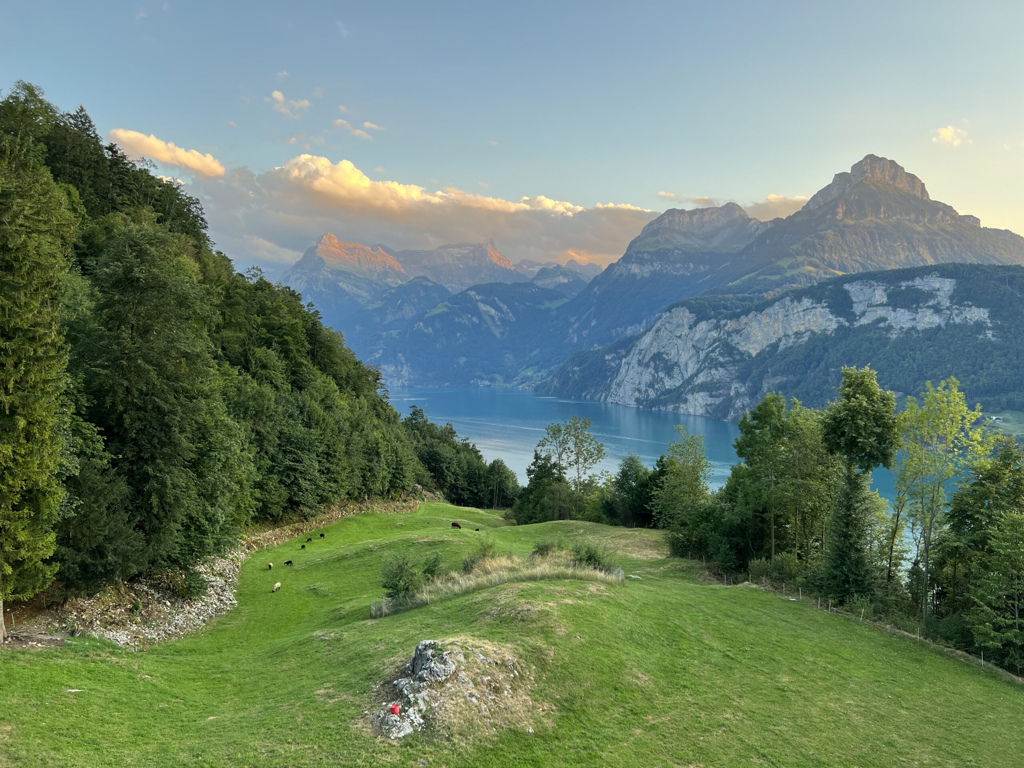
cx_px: 512
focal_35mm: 26
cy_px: 384
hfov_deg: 67.3
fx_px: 769
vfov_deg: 53.1
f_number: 1.5
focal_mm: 5.7
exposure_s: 1/148
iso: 32
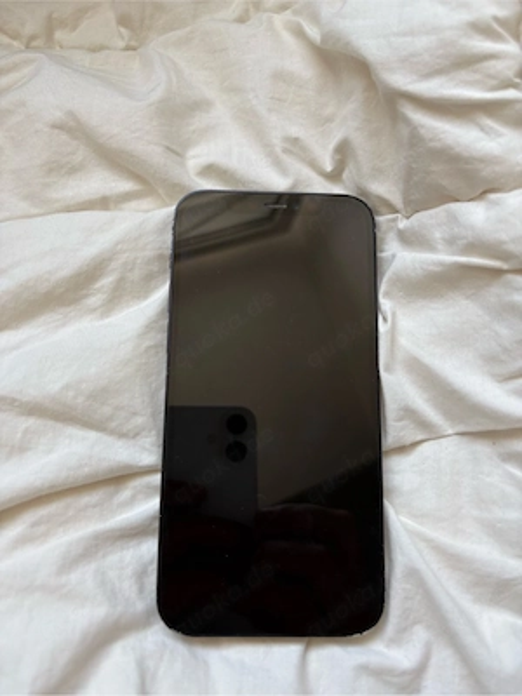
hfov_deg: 53.1
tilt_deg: -73.0
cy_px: 348
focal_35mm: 26
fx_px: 523
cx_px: 261
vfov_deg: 67.3
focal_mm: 5.96
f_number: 1.6
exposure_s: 1/121
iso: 80
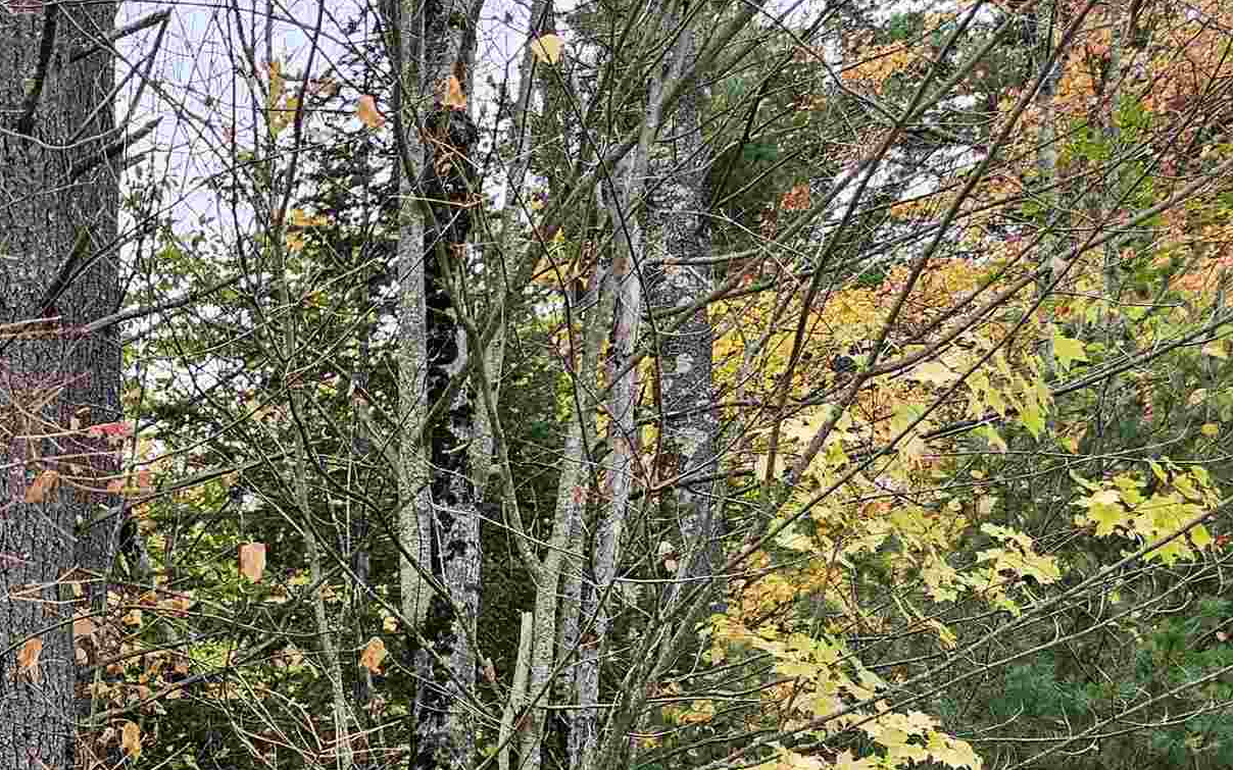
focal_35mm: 62
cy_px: 1009
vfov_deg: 19.3
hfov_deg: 30.1
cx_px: -72
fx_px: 2083
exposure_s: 1/180
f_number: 1.8
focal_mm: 5.4
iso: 80
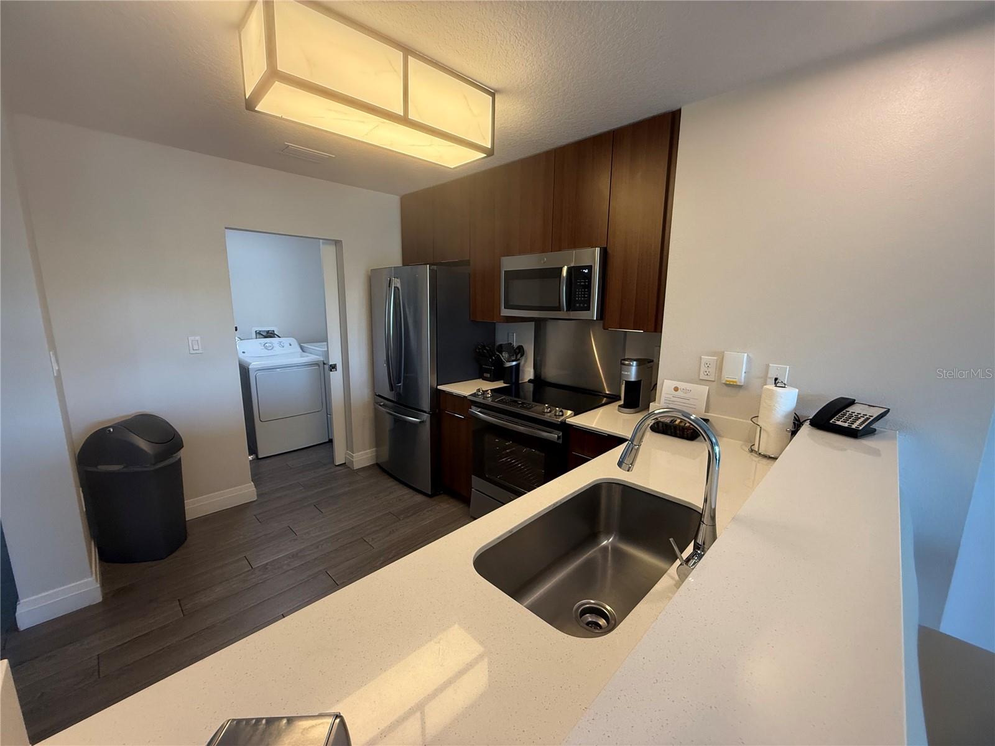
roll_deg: -0.4
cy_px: 373
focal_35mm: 14
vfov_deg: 85.7
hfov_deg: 102.1
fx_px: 402
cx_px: 498
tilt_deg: -10.0
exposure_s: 1/60
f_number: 2.2
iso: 320
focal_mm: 2.22
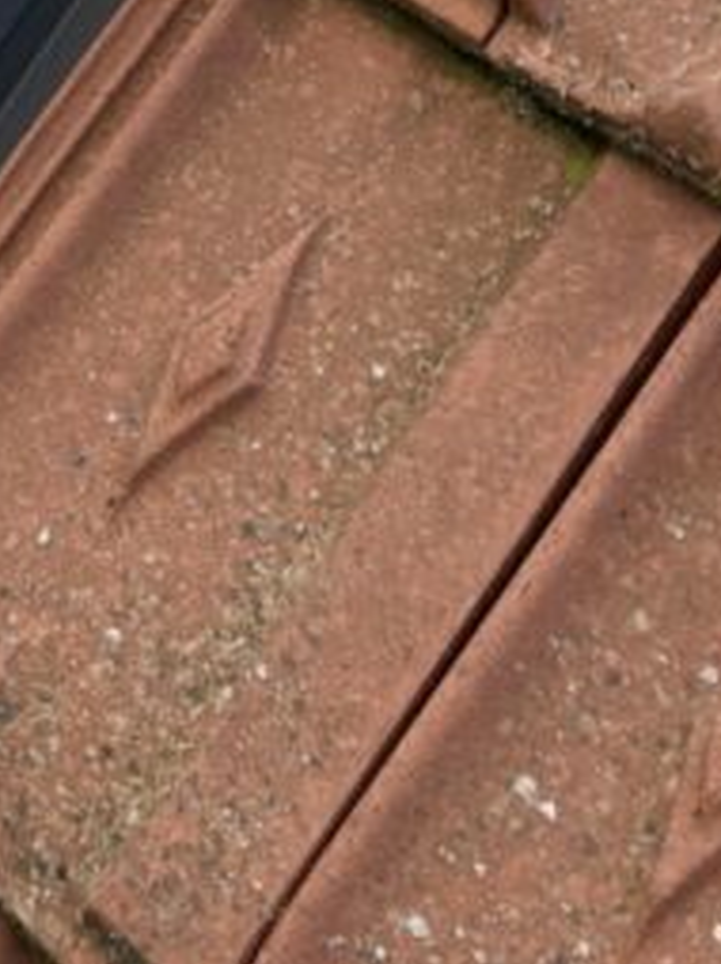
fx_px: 2921
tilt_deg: -17.0
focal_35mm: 105
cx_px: -406
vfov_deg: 16.2
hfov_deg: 13.2
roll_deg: +0.5
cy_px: -706
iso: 64
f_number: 1.6
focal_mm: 5.96
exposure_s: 1/791
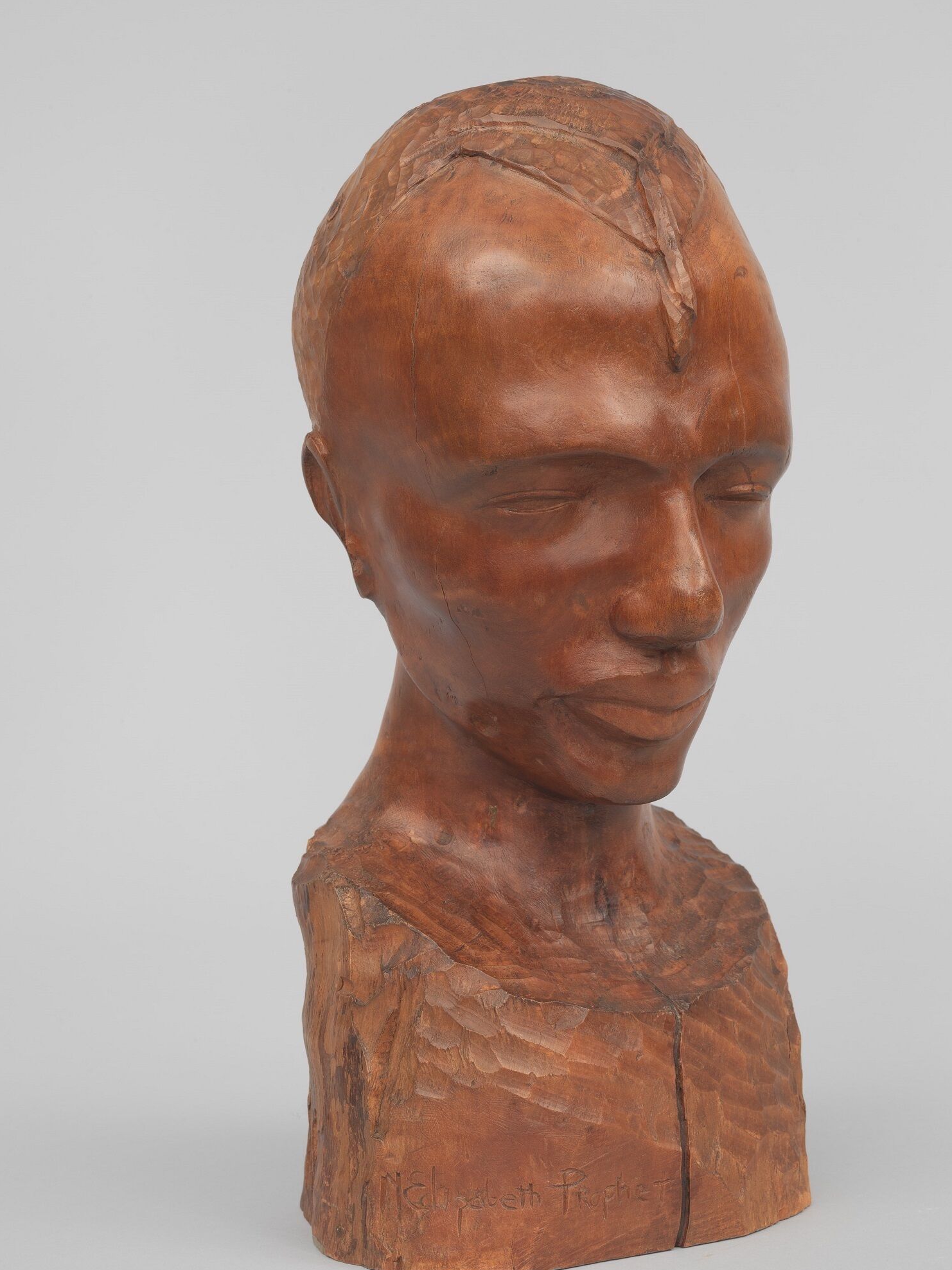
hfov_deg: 21.6
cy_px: 672
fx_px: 2493
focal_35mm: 68
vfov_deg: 28.6
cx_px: 525
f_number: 16
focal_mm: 80
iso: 50
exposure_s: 1/45
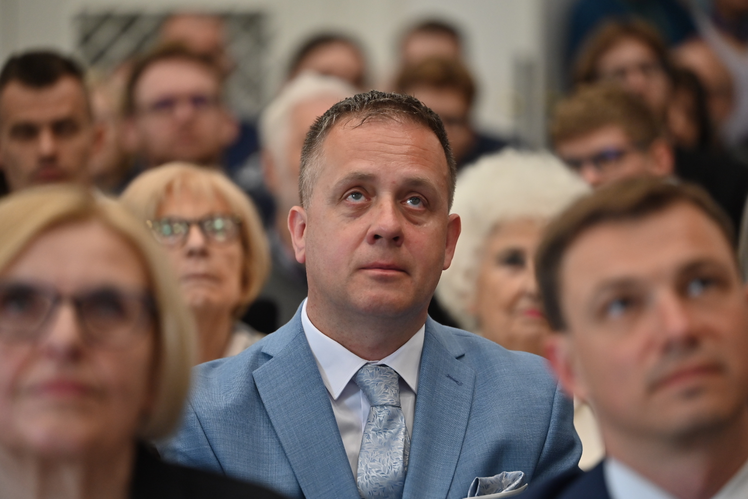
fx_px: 3740
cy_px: 250
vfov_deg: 7.6
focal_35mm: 180
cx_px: 374
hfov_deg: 11.4
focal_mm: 180
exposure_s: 1/400
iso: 1100
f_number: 2.8
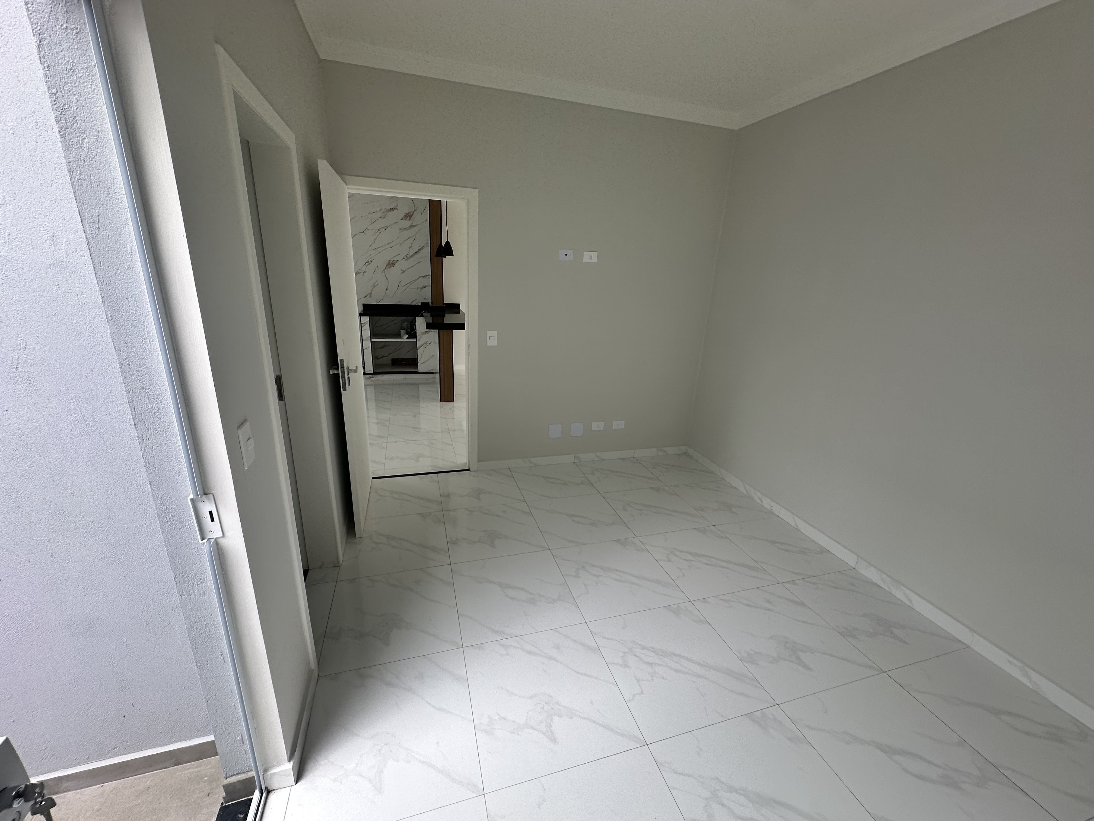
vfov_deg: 85.7
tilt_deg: -19.1
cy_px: 410
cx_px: 547
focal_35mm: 14
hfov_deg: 102.1
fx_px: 442
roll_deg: -3.3
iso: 40
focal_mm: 2.22
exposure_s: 1/99
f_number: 2.2
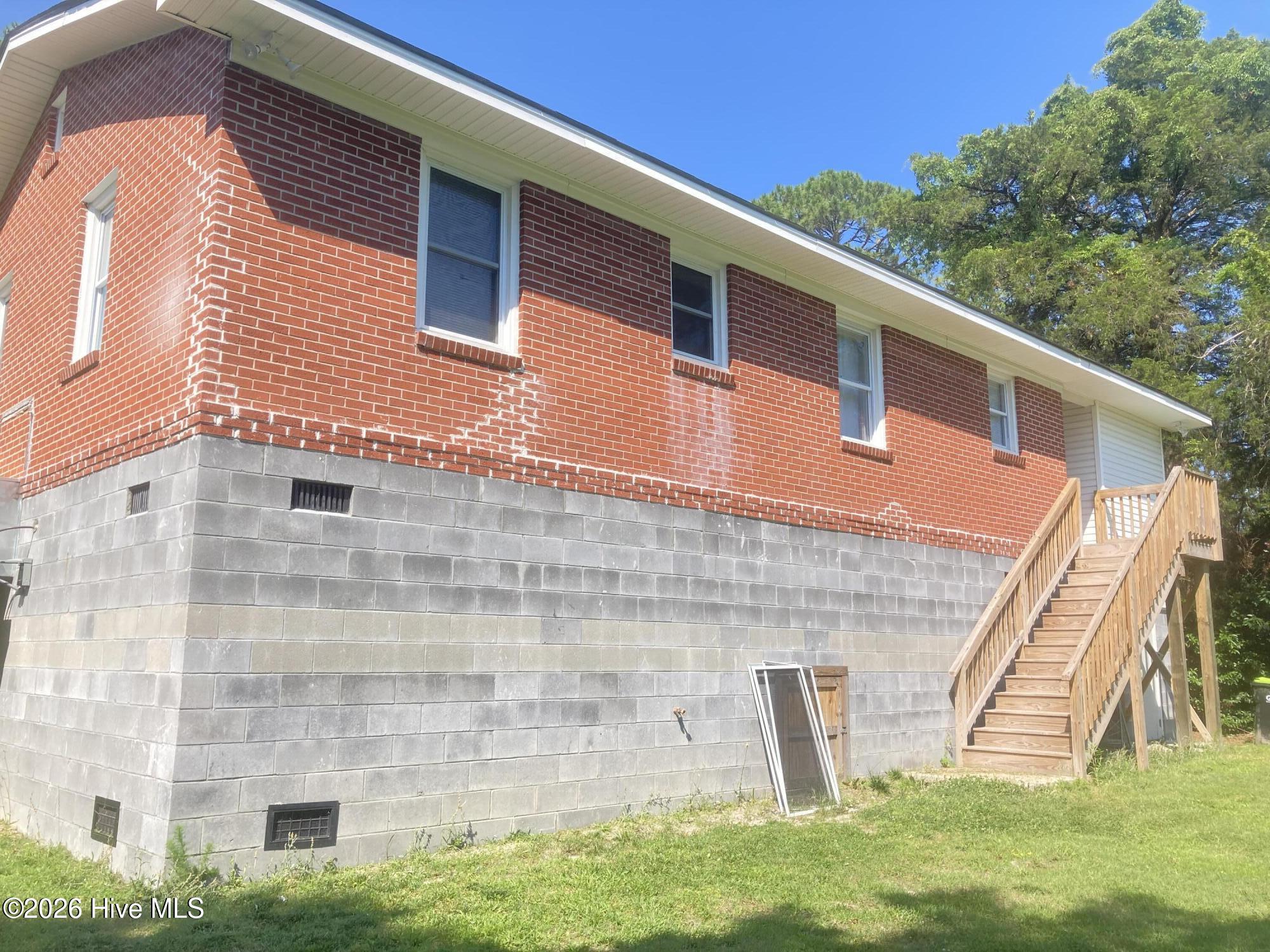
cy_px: 476
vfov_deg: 49.7
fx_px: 1027
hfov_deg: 63.4
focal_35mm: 28
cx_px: 635
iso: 20
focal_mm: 3.99
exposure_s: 1/813
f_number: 1.8
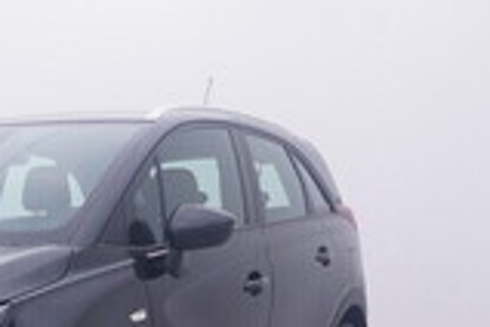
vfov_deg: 16.0
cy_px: 504
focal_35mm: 78
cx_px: 39
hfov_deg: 25.2
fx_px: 1058
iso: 200
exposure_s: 1/80
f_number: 5
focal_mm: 15
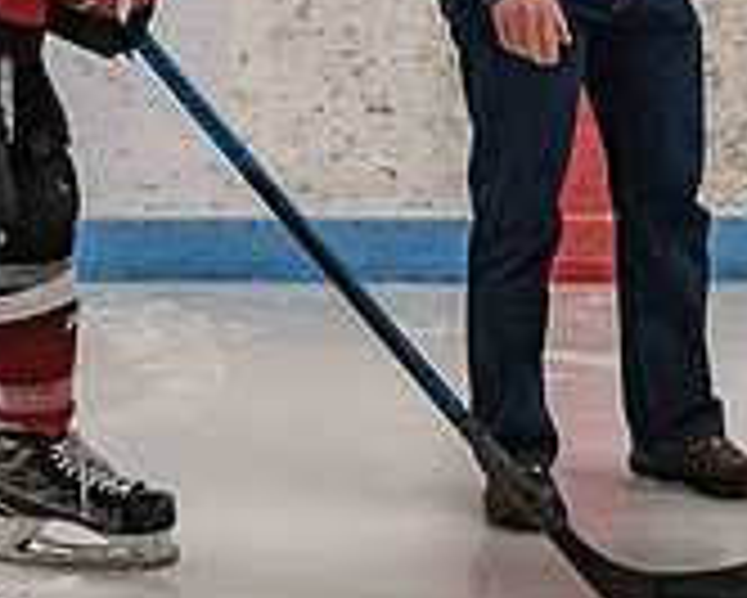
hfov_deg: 11.8
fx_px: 3584
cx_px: 650
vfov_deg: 9.4
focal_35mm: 162
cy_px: -168
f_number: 4
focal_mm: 28
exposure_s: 1/250
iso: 1250
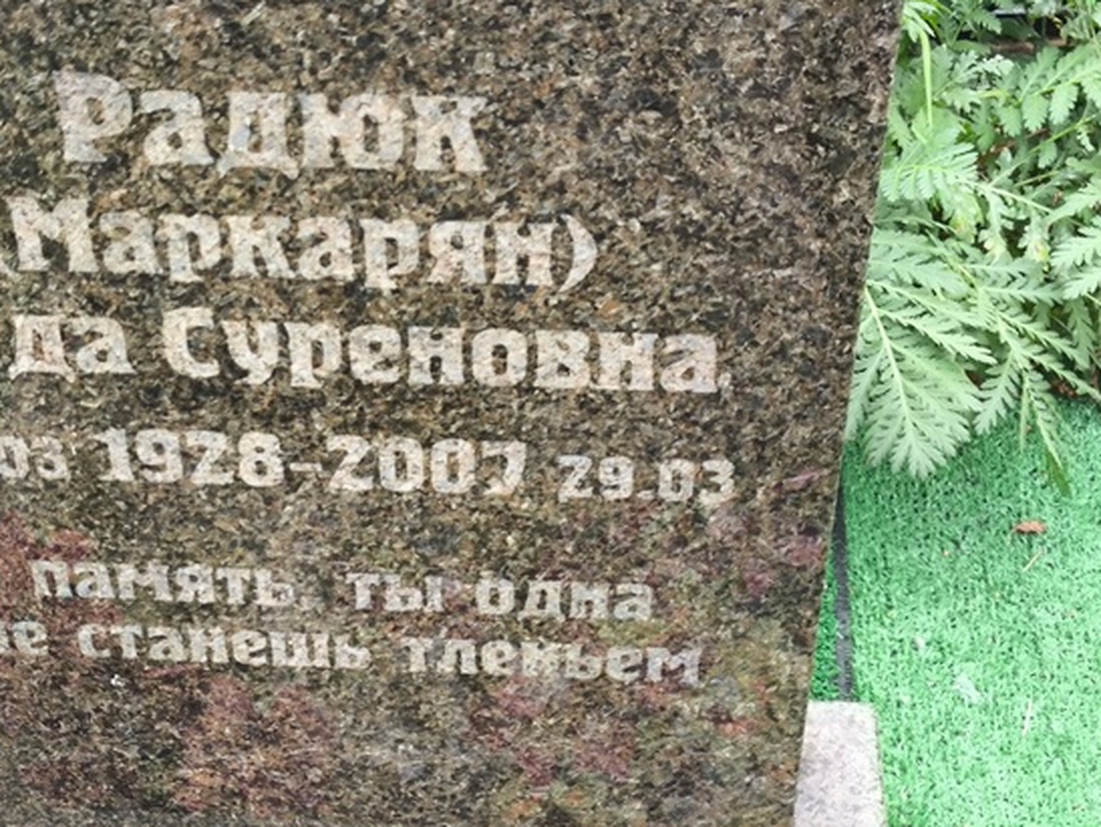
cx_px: 420
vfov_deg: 20.2
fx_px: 2323
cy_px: 431
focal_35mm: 73
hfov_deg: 26.6
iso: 64
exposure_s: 1/60
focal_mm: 4.71
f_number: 1.7
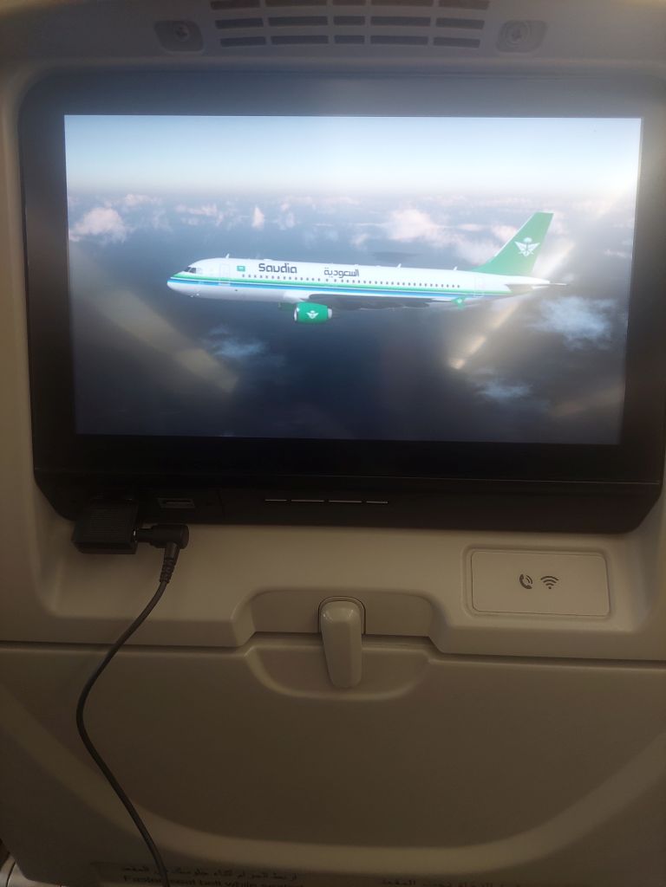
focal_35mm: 24
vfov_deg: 71.6
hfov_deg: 56.8
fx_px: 616
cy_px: 444
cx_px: 333
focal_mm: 5.23
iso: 250
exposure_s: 1/50
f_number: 1.8
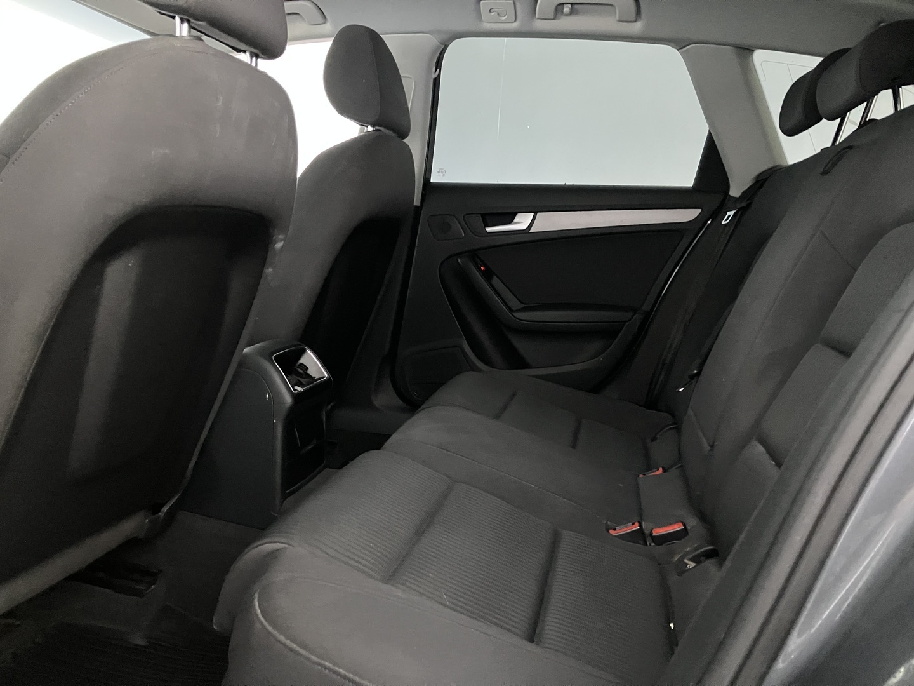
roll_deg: -3.4
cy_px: 343
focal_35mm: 28
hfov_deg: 63.4
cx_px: 457
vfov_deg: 49.7
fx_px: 739
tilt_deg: -7.8
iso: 800
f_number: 1.8
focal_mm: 3.99
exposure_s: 1/15
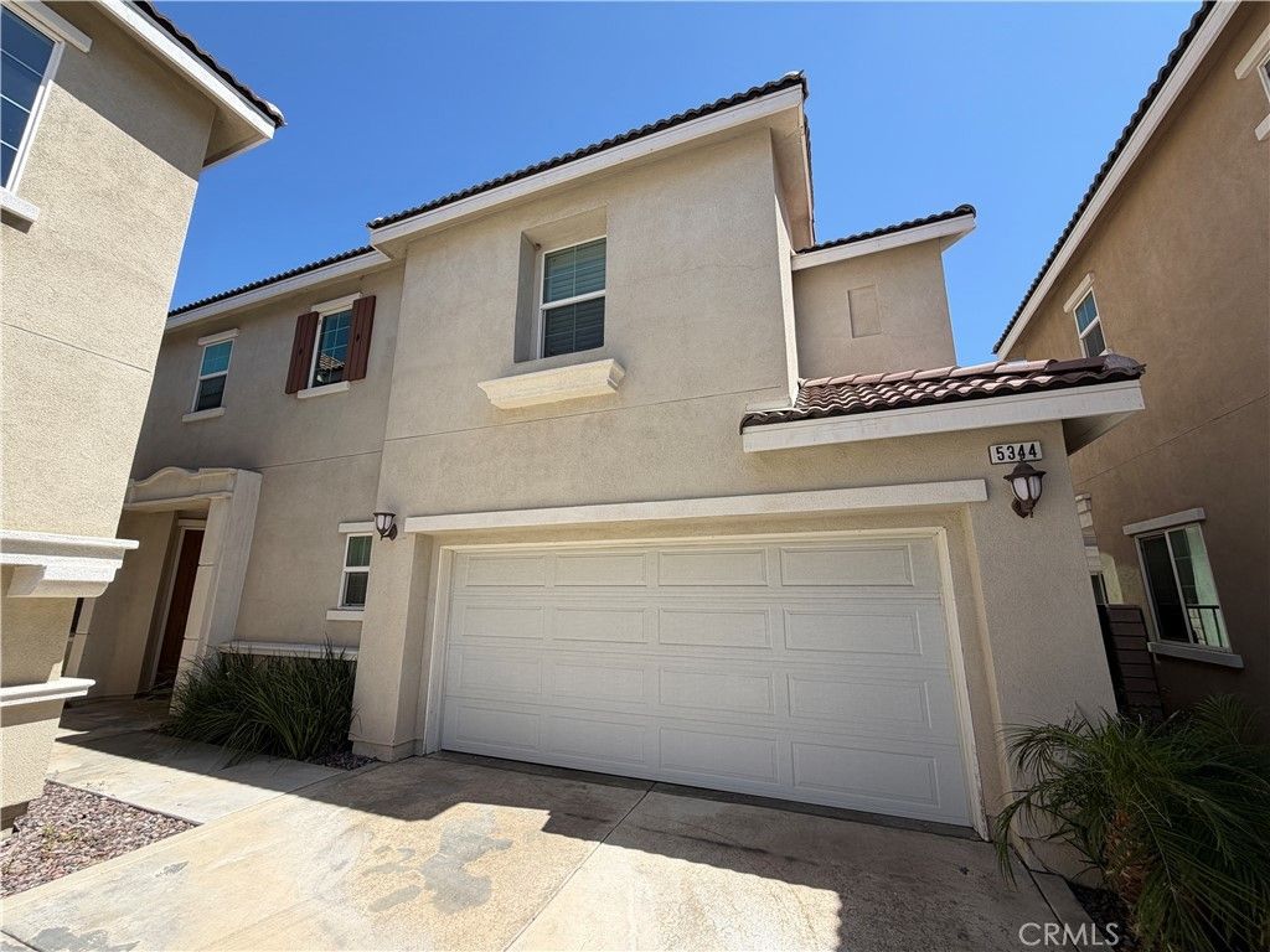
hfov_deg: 102.1
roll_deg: -0.6
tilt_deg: +12.4
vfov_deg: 85.7
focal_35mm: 14
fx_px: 514
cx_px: 635
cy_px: 476
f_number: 2.2
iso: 25
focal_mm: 2.22
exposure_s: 1/770
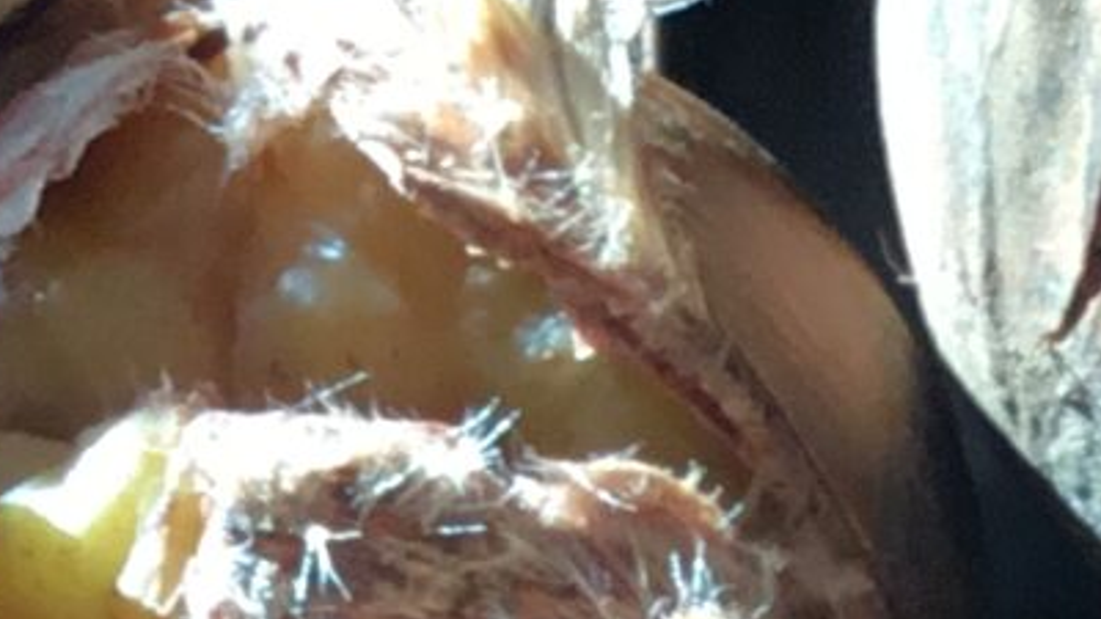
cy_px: 2520
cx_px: 1148
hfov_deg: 9.9
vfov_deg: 5.0
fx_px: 6306
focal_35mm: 216
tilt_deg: -80.5
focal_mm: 3.3
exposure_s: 1/60
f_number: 2.4
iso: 32
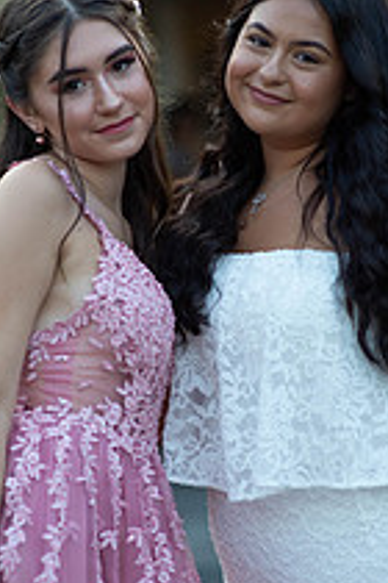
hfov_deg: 7.5
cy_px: 333
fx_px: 2942
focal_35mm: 182
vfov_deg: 11.3
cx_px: 193
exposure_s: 1/1000
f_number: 2
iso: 250
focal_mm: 85
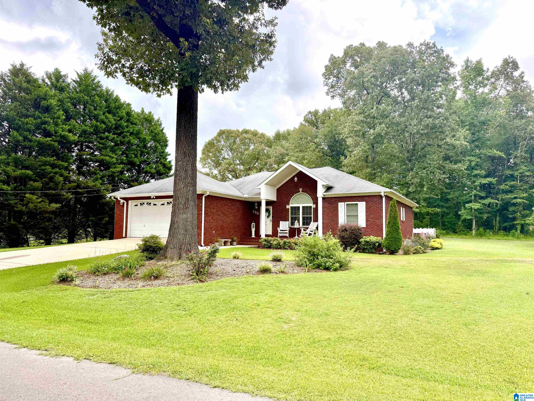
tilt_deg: +5.5
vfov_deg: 56.8
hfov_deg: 71.6
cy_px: 200
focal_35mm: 24
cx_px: 267
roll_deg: -0.9
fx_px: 370
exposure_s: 1/878
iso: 100
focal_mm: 6.76
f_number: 1.78
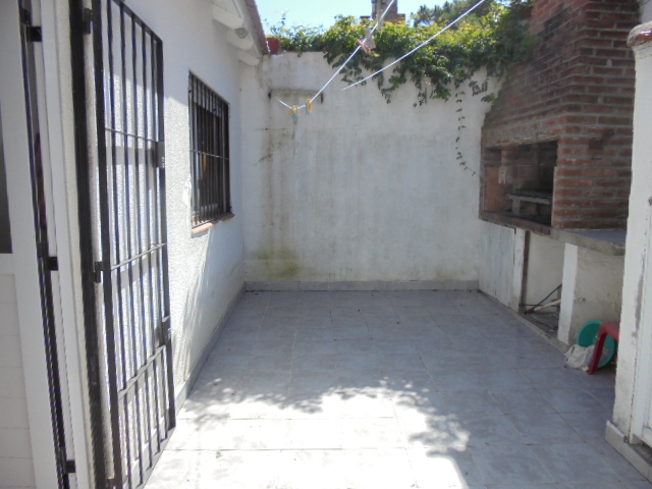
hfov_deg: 67.3
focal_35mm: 26
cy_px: 244
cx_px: 326
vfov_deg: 53.1
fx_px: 490
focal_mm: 4.6
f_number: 3.5
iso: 100
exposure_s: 1/640
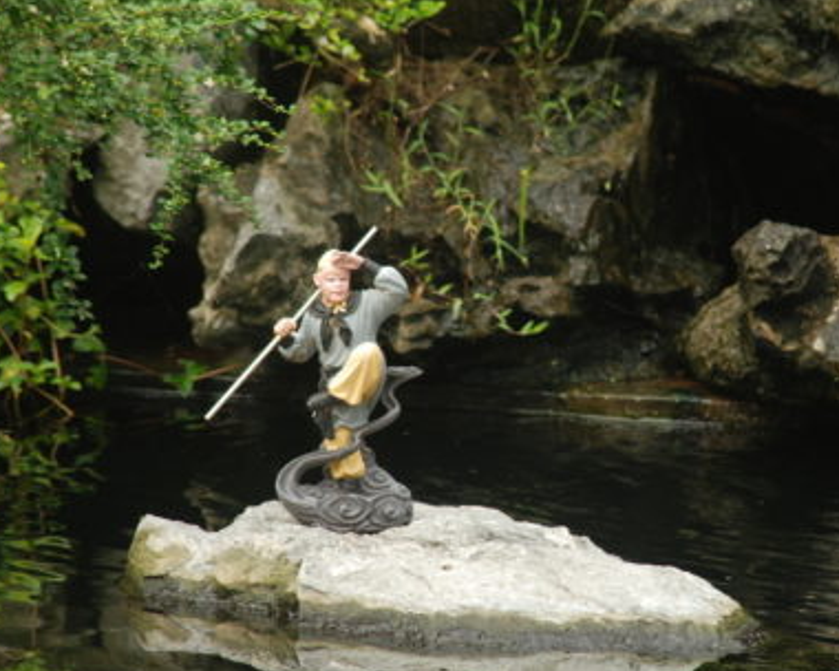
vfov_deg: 4.8
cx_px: 521
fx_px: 8061
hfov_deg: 6.0
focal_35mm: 325
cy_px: 363
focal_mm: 175
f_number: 8
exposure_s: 1/60
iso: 100
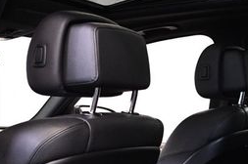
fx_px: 592
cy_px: 157
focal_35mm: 86
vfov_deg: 15.6
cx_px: 130
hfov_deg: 23.7
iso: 3200
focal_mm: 23
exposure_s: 1/125
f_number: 3.8
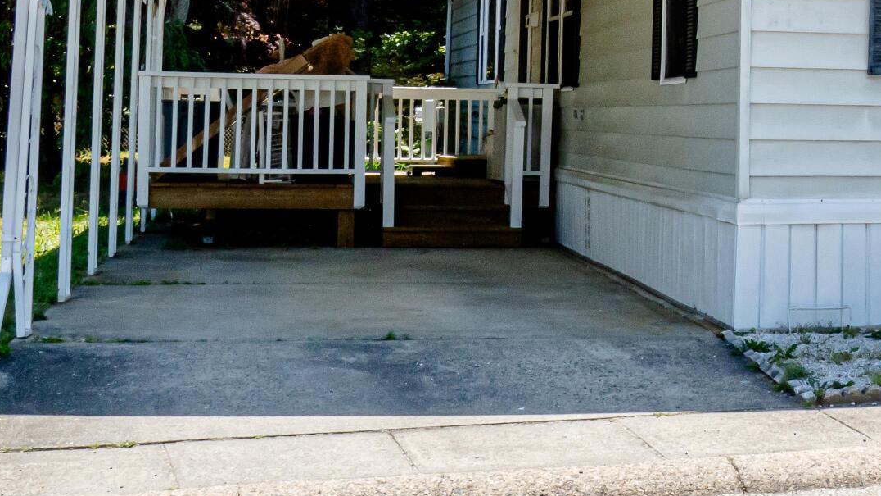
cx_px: 928
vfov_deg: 15.8
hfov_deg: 26.5
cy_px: -39
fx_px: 1739
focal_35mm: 74
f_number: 18
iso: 500
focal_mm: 17
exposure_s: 1/250
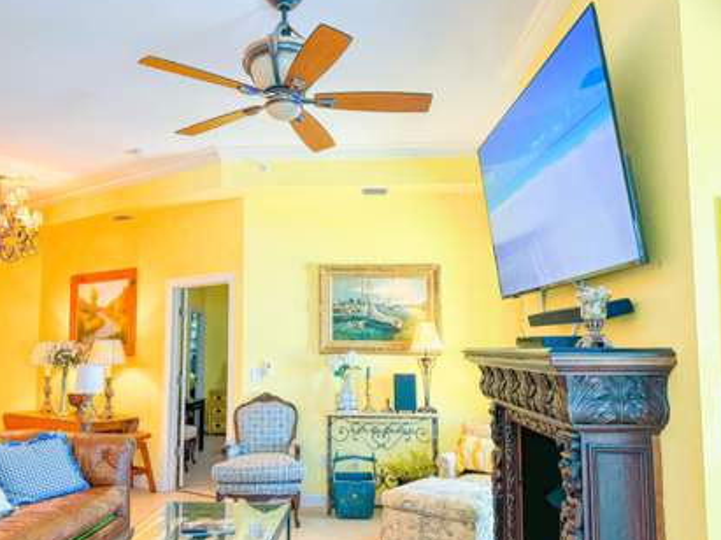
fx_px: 583
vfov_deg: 49.7
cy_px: 290
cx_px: 319
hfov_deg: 63.3
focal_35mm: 28
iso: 200
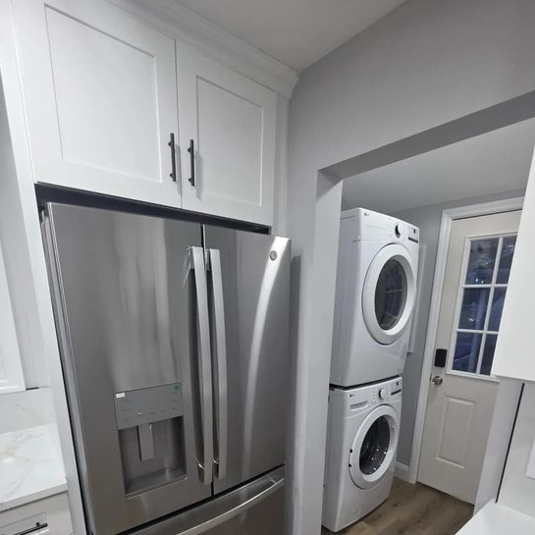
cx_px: 262
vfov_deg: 76.0
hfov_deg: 80.7
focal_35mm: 18
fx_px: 315
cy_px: 388
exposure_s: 1/120
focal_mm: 2.2
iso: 200
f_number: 1.9
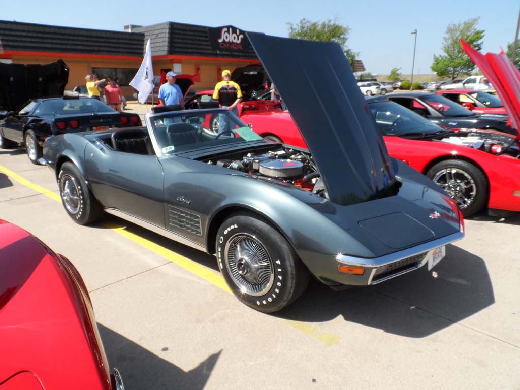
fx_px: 361
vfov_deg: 56.8
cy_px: 195
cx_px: 260
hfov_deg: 71.6
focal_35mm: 24
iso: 80
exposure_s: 1/350
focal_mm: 4
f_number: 4.5
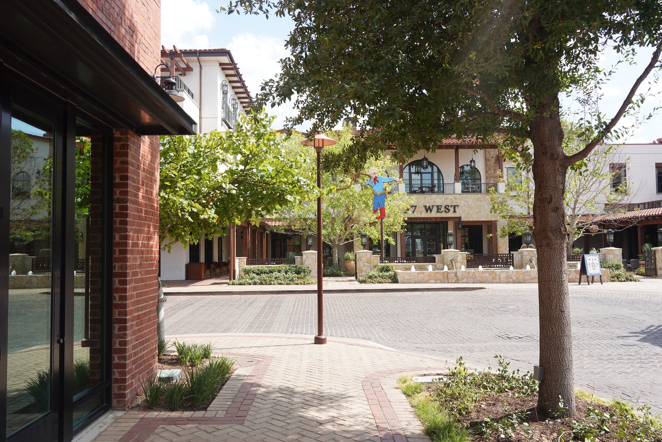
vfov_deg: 45.0
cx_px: 331
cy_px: 221
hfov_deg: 63.7
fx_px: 533
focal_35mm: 29
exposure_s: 1/100
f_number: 9
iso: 100
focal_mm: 29
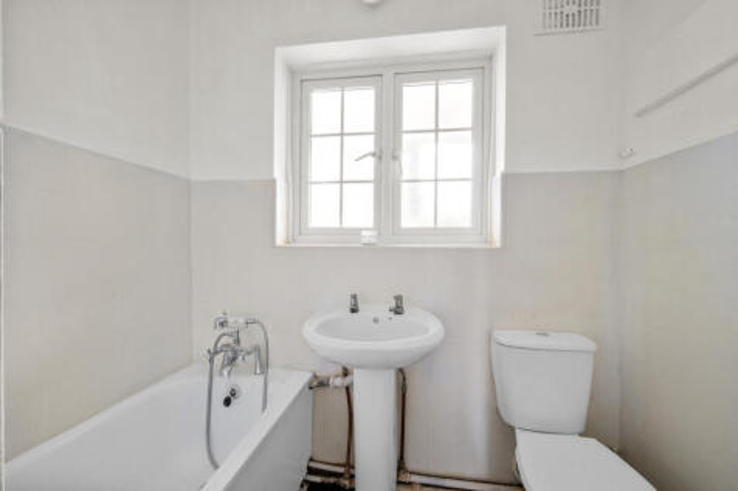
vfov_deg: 81.2
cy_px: 246
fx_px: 287
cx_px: 369
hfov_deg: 104.3
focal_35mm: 14
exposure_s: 2.5
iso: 400
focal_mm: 14
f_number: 16
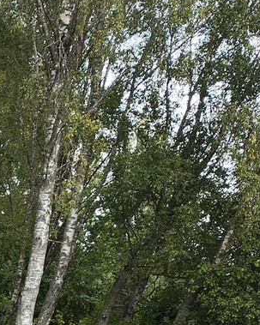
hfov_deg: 14.2
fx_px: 953
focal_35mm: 99
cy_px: 538
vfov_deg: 16.9
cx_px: -162
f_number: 1.8
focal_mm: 4.68
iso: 50
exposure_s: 1/256
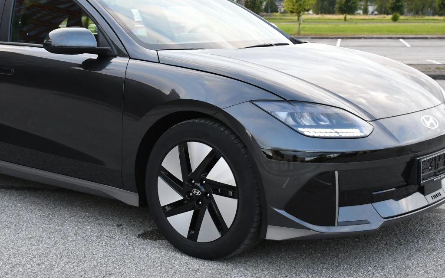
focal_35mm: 63
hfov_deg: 32.3
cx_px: 170
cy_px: 105
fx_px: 764
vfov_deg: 20.6
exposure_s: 1/320
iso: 800
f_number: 3.5
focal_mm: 22
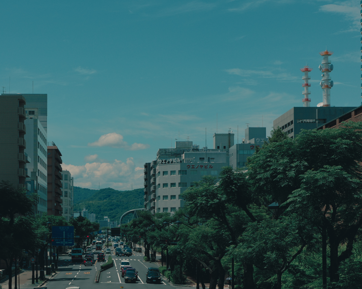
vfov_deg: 18.4
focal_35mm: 83
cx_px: 93
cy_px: 210
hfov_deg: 22.8
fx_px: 889
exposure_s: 1/1600
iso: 640
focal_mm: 44
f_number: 8
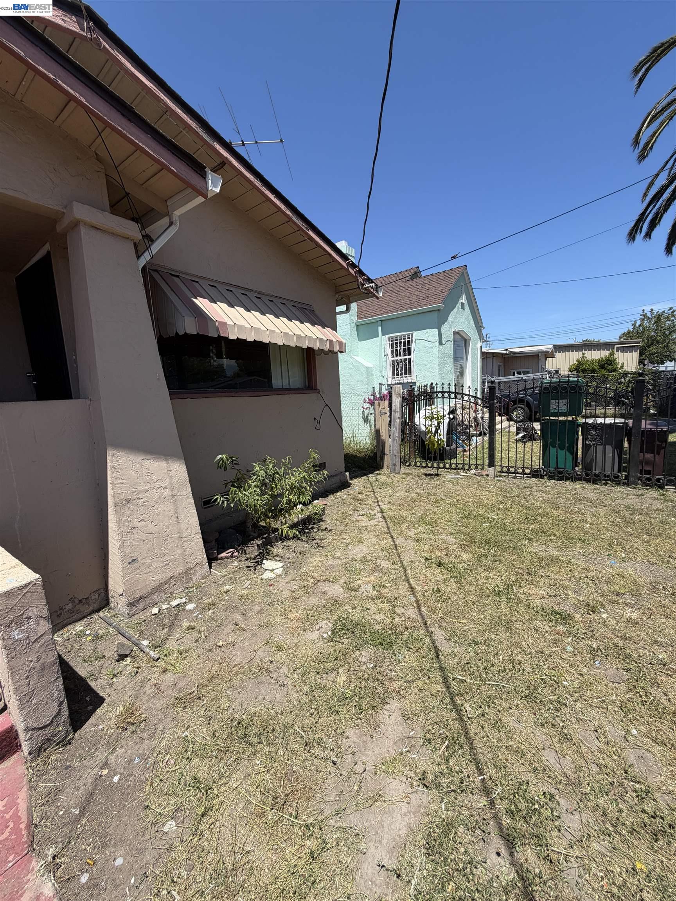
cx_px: 338
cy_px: 450
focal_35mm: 14
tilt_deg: -8.7
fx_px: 365
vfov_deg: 102.1
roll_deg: +3.8
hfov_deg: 85.7
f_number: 2.2
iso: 25
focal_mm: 2.22
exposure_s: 1/770
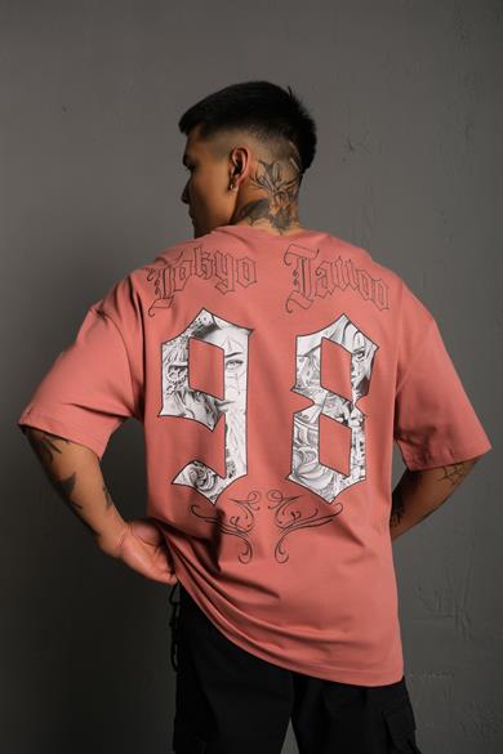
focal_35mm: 33
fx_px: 692
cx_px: 252
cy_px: 377
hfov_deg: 40.0
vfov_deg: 57.2
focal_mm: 22.3
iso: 160
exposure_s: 1/160
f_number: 5
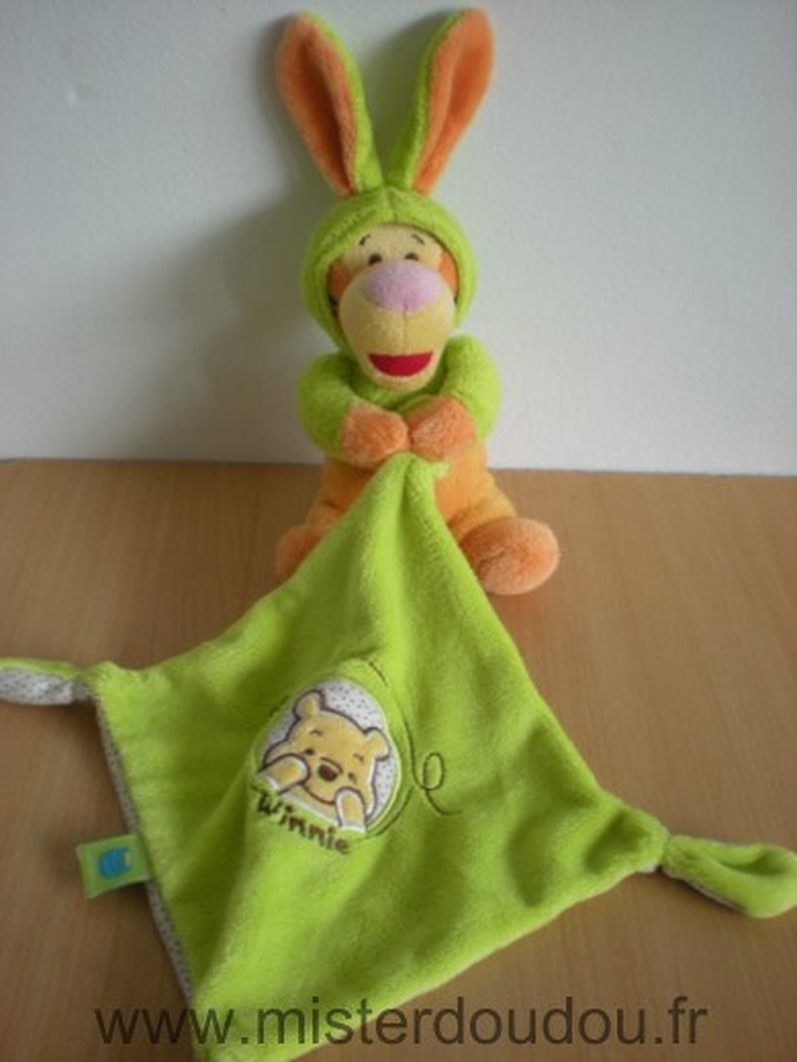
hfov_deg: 37.7
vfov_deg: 49.0
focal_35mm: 38
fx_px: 1167
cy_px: 531
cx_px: 398
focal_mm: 6.3
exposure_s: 1/9.1
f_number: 3.1
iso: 200
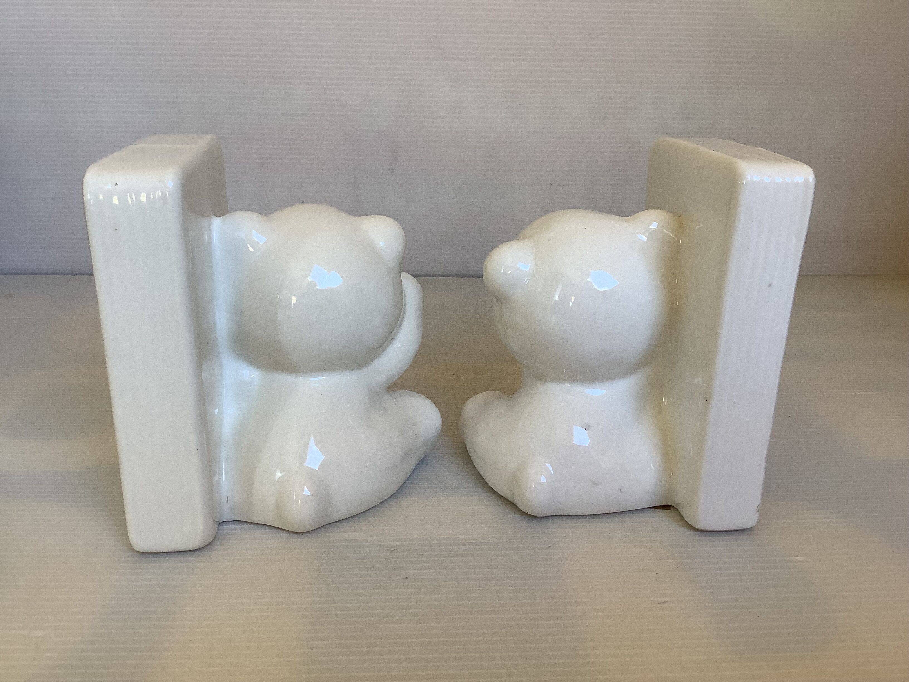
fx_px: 814
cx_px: 454
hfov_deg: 58.4
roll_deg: -0.1
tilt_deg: -18.3
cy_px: 341
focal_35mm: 31
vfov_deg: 45.4
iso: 50
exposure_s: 1/60
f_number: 2.4
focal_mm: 3.3
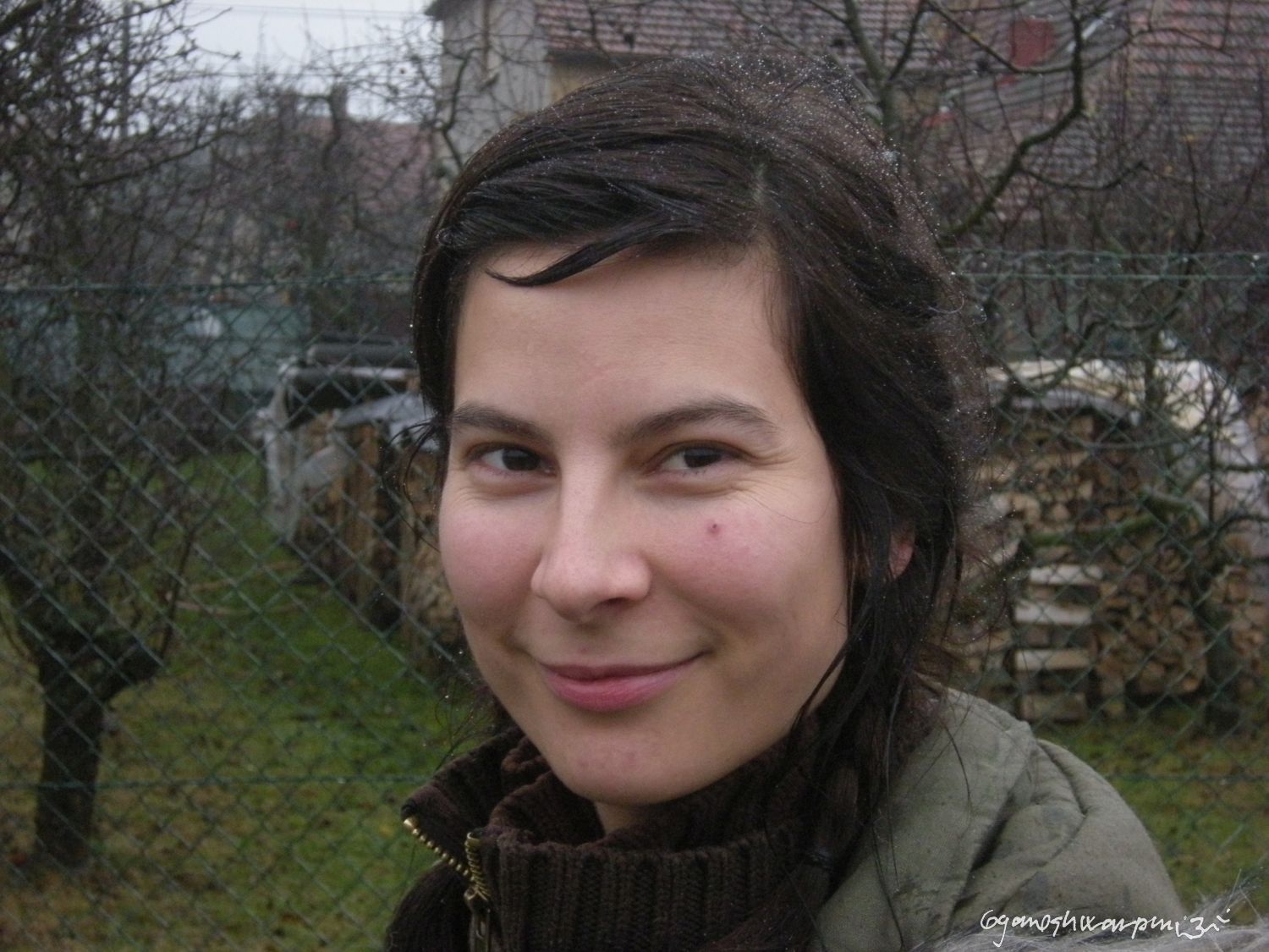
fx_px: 2529
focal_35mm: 69
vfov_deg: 21.3
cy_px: 476
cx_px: 634
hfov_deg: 28.2
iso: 400
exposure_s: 1/102
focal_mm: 11.5
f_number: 4.4
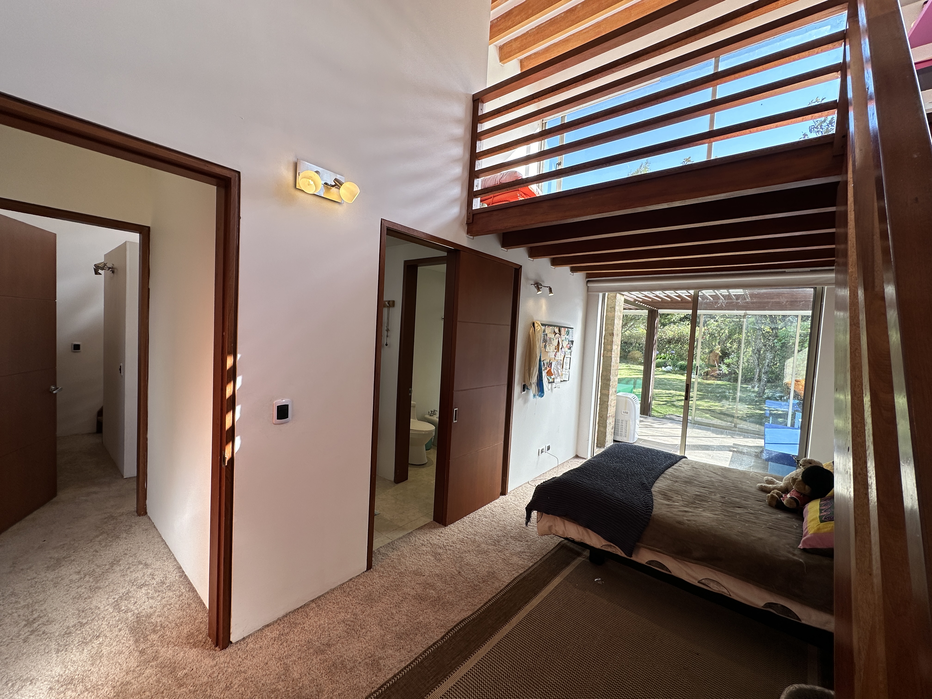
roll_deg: -2.9
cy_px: 350
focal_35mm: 14
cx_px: 466
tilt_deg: -2.8
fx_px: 377
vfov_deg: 85.7
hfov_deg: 102.1
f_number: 2.2
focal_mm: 2.22
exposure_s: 1/226
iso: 40
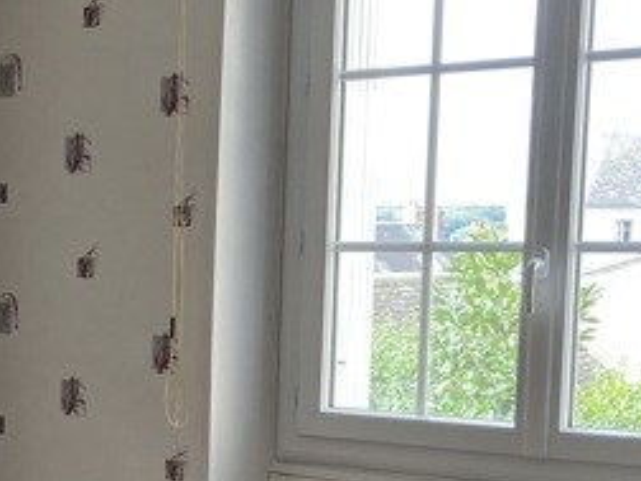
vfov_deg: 16.2
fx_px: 1648
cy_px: 494
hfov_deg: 20.5
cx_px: -142
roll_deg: -0.7
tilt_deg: -7.8
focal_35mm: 89
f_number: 1.8
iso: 64
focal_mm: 3.99
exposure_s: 1/121
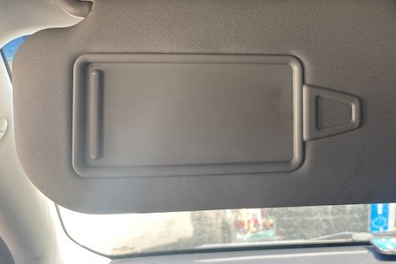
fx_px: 418
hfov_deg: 50.2
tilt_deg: +8.5
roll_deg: +2.5
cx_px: 245
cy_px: 77
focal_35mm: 38
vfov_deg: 34.6
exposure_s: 1/122
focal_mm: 4.25
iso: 64
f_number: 1.8
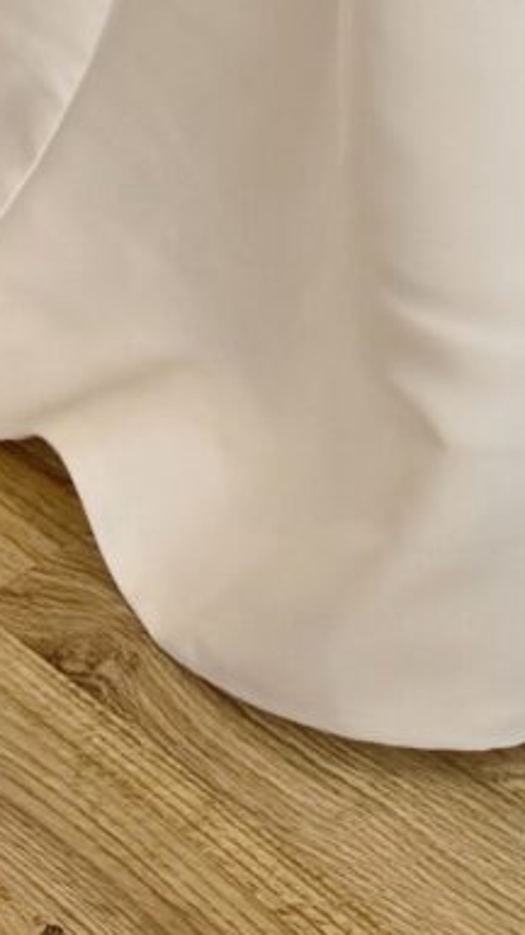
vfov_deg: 9.5
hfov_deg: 6.7
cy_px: -1914
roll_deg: +0.7
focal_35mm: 174
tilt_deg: -9.2
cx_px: 1133
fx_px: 4315
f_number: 1.78
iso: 80
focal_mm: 6.76
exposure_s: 1/121
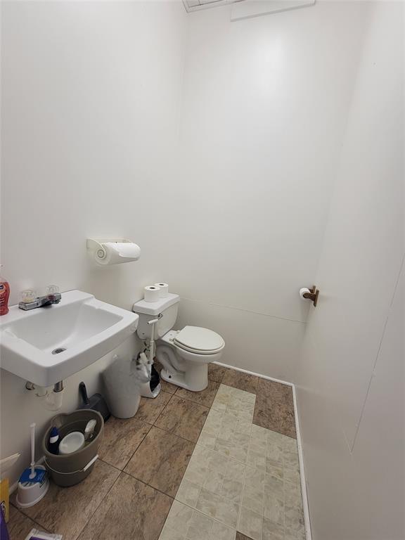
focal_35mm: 13
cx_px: 202
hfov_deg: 89.9
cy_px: 270
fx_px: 203
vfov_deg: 106.2
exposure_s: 1/60.2
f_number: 2.2
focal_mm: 2.2
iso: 80
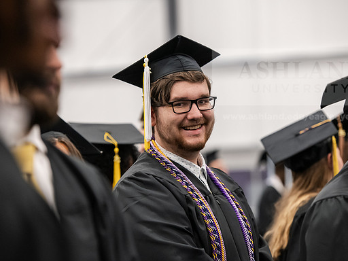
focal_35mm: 147
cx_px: 192
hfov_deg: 13.4
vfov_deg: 10.1
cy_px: 131
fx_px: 1478
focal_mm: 135
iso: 4000
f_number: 3.5
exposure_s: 1/200
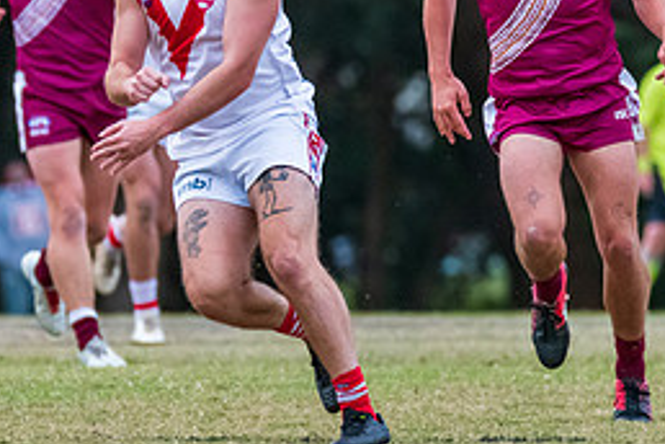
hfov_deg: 2.1
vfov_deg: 1.4
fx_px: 18378
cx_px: 189
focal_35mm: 995
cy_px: 120
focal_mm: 400
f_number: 6
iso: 3200
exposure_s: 1/1250
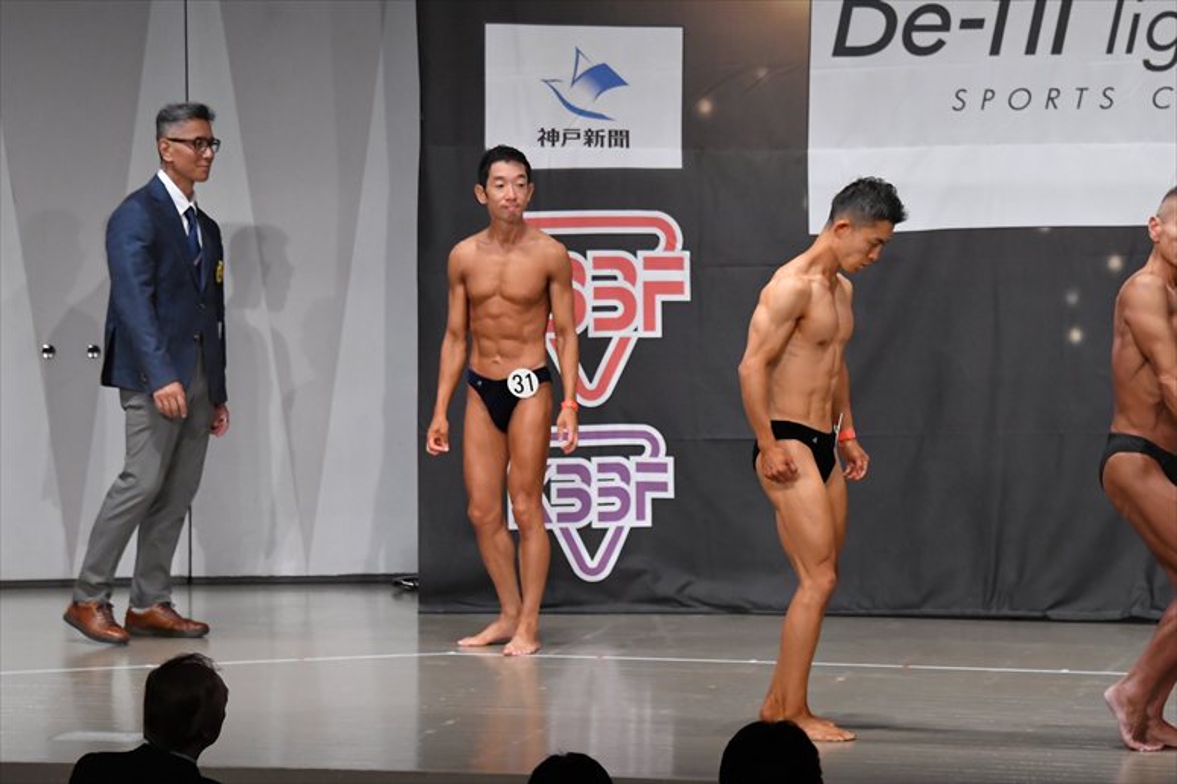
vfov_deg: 7.9
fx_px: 5686
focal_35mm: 174
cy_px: 392
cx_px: 588
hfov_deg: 11.8
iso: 5000
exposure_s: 1/400
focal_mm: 116
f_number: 5.6
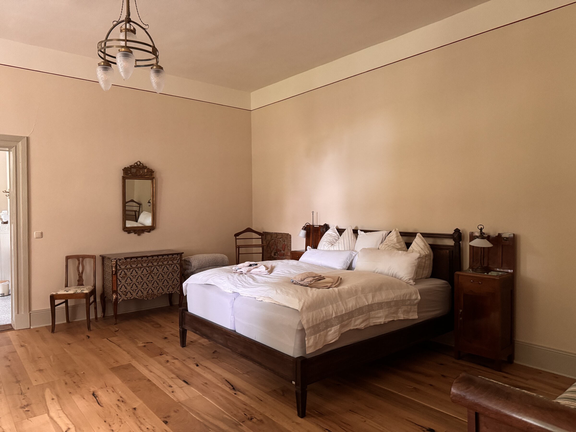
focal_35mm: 24
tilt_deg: -1.1
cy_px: 216
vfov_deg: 56.8
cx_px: 288
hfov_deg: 71.6
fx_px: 399
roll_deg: +1.1
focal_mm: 6.76
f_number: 1.78
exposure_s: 1/50
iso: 640
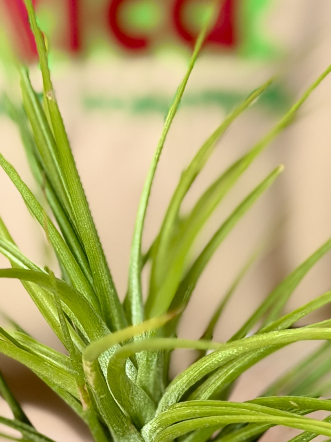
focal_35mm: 179
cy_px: 381
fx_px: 2282
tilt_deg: -18.9
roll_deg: +0.5
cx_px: 51
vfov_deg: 11.0
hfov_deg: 8.3
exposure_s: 1/131
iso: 50
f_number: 1.78
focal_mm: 6.76
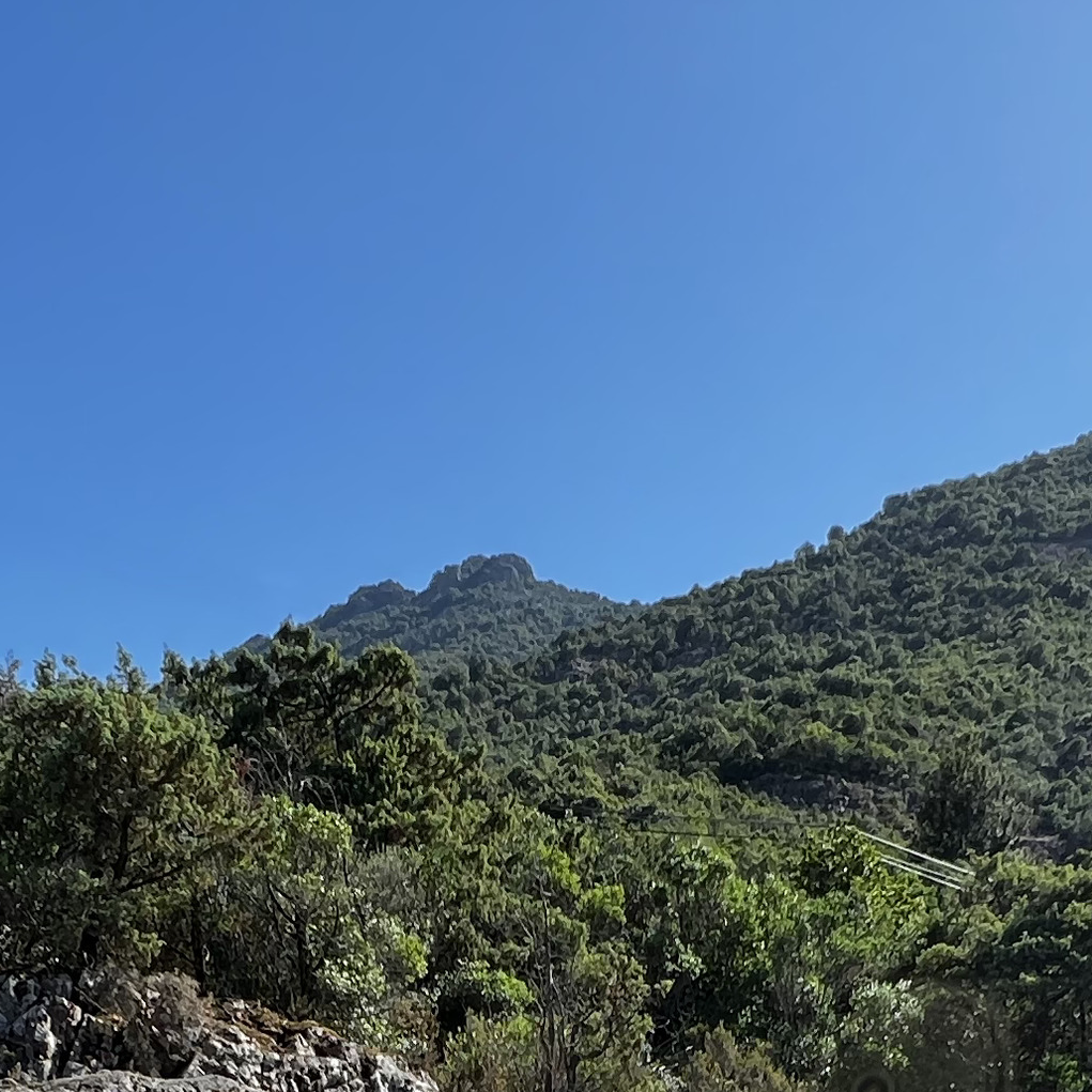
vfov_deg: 27.9
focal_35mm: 45
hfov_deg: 37.5
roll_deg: +0.0
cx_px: 560
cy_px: 1565
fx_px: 1606
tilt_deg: -6.9
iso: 32
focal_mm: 1.57
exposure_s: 1/461
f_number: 1.8
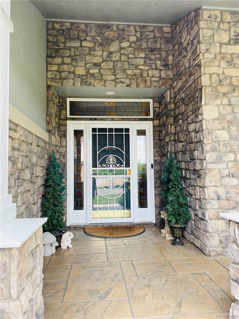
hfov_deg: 53.1
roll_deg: +1.3
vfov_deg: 67.3
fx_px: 239
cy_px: 160
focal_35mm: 26
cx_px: 120
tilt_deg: +3.5
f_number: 1.6
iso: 32
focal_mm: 4.2
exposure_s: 1/122
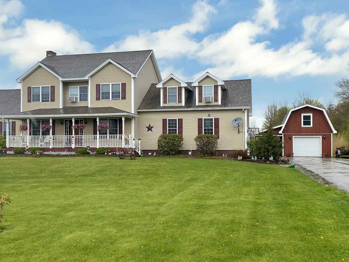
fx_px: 343
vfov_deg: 41.6
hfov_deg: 54.0
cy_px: 107
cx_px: 173
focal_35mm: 34
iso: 32
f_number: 1.8
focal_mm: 4.25
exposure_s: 1/912
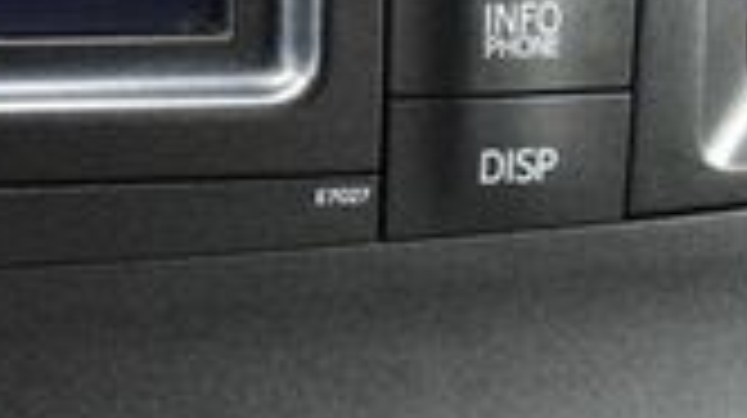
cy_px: -157
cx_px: -423
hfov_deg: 12.0
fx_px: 3364
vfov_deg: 7.0
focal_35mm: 170
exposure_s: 1/40
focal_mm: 28
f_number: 7.1
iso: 400
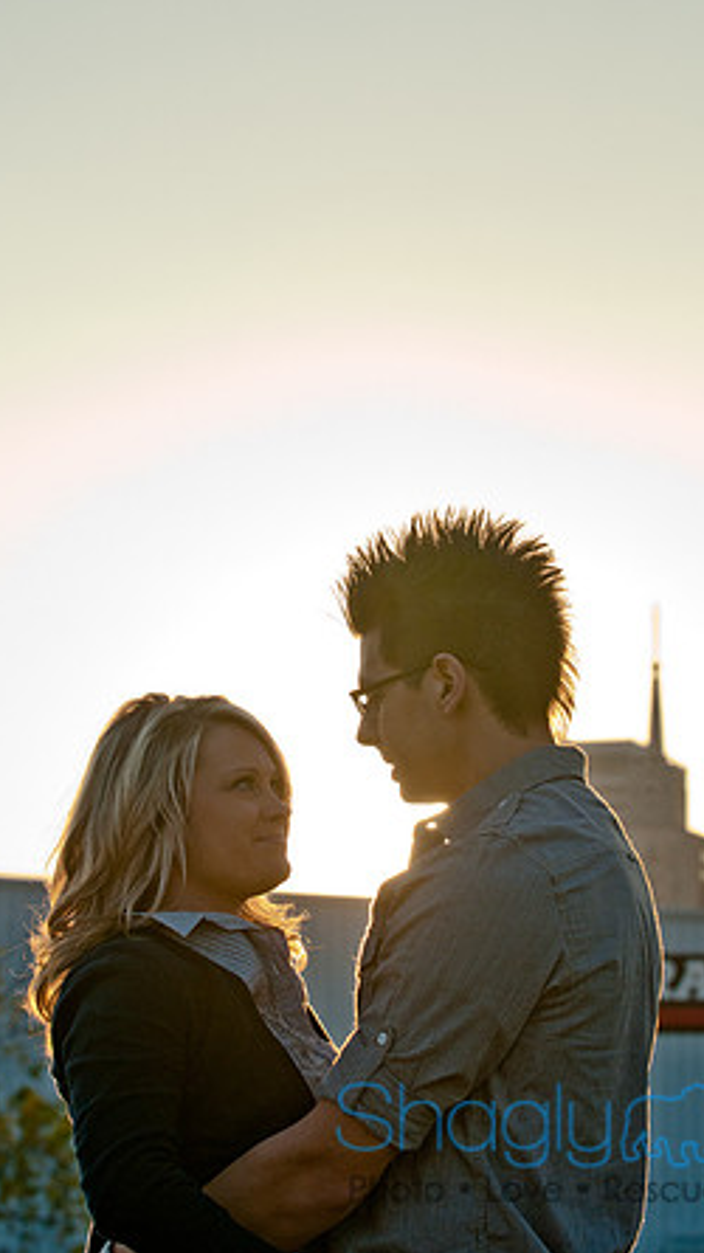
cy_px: 625
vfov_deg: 16.9
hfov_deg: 9.5
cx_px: 359
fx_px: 4219
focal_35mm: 127
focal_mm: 80
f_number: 7.1
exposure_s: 1/640
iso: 400
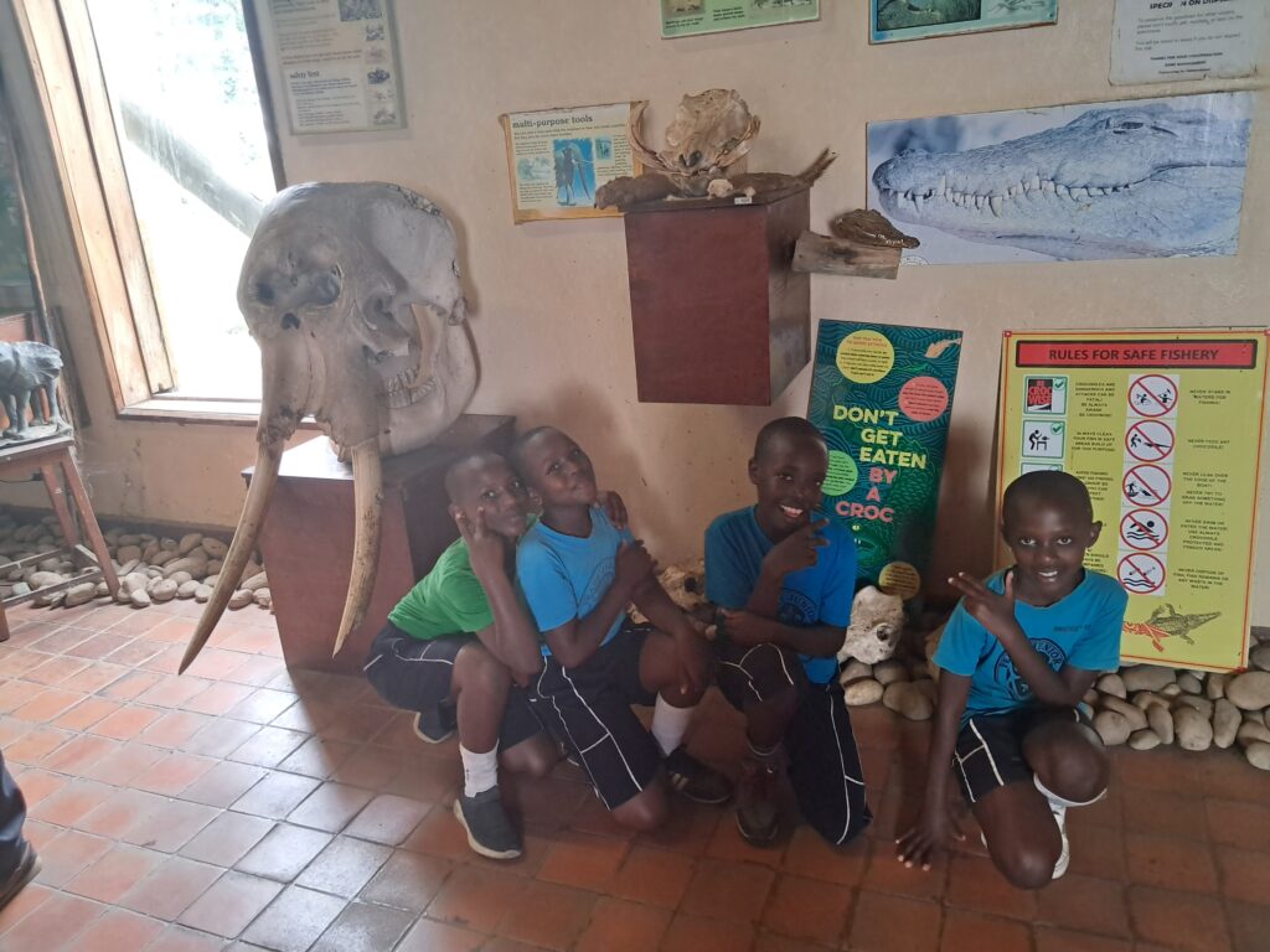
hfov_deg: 65.3
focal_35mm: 27
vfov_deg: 51.4
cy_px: 476
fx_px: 991
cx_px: 635
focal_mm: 4
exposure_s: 1/50
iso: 640
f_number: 1.8
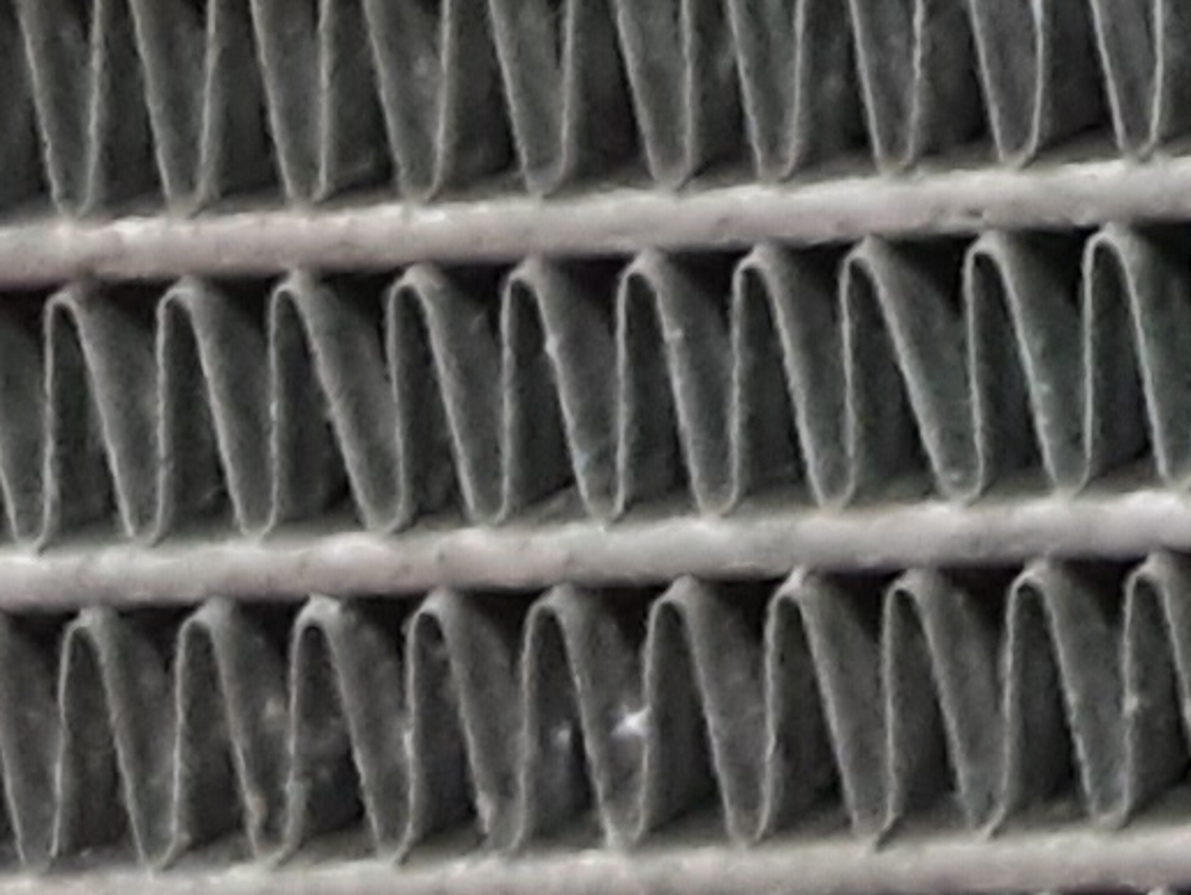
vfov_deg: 7.6
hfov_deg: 9.3
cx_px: 3504
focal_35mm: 171
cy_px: -1836
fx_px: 5888
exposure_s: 1/50
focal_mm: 2.91
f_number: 1.9
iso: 200
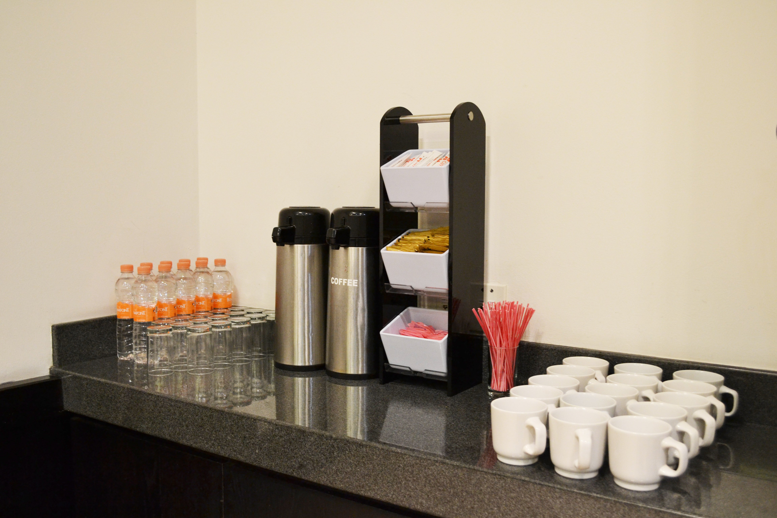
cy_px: 259
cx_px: 388
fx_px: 712
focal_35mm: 33
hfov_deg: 57.2
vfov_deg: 40.0
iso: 1000
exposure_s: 1/15
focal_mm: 22
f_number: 4
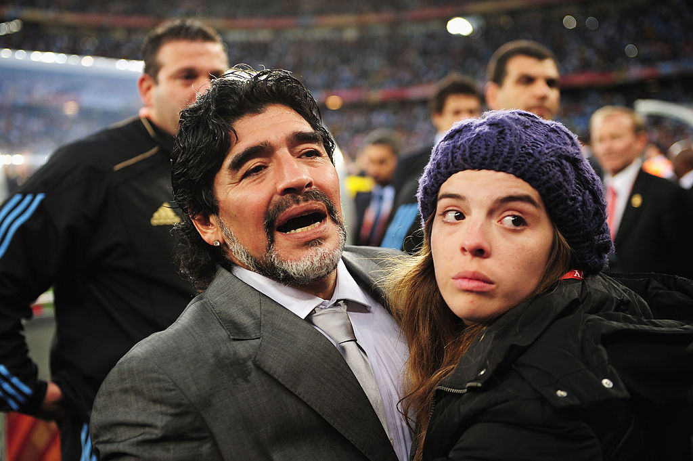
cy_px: 230
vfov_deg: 28.0
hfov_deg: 41.1
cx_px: 346
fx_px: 923
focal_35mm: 48
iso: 800
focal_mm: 48
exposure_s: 1/400
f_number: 2.8
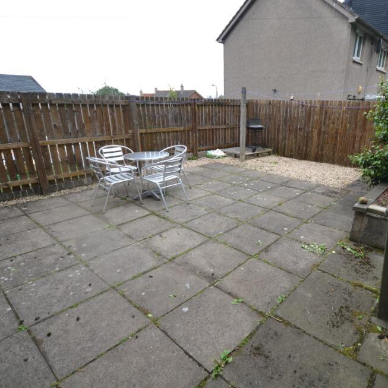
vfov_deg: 74.8
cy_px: 193
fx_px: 254
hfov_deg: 73.0
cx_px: 252
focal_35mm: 20
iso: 100
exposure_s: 1/125
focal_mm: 10
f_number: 5.6
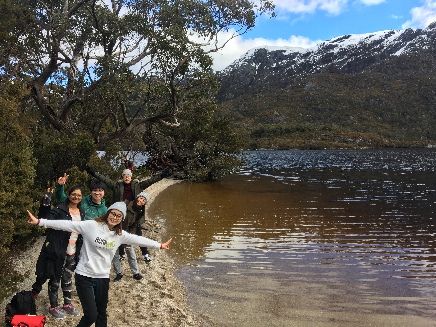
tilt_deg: -2.9
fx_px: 365
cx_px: 218
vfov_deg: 48.2
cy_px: 164
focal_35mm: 29
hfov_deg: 61.7
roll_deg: +0.8
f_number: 2.2
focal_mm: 4.15
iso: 25
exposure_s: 1/620
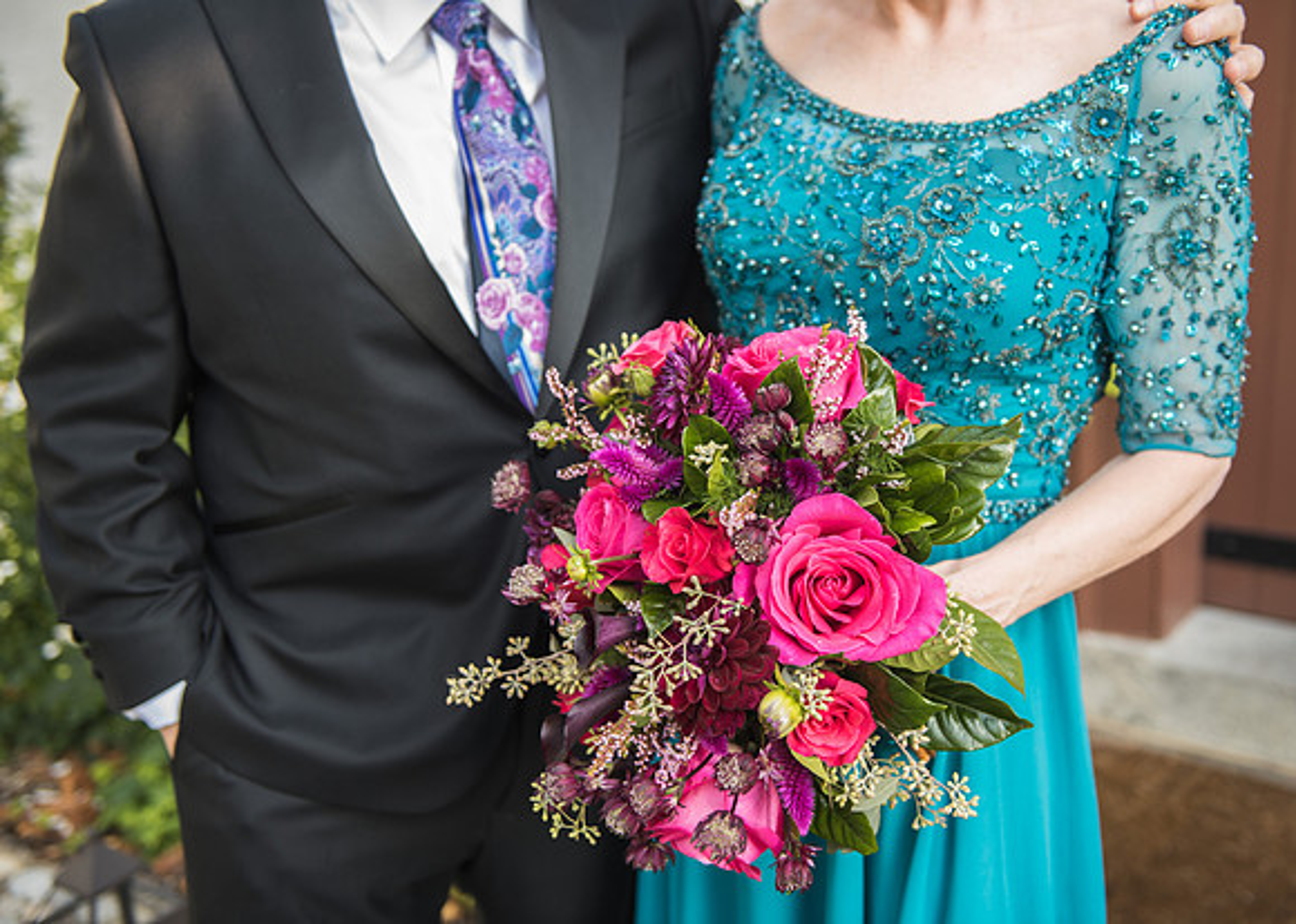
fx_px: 1541
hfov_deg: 45.6
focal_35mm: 42
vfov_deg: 33.4
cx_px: 693
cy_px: 462
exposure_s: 1/125
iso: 160
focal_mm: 40
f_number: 2.8
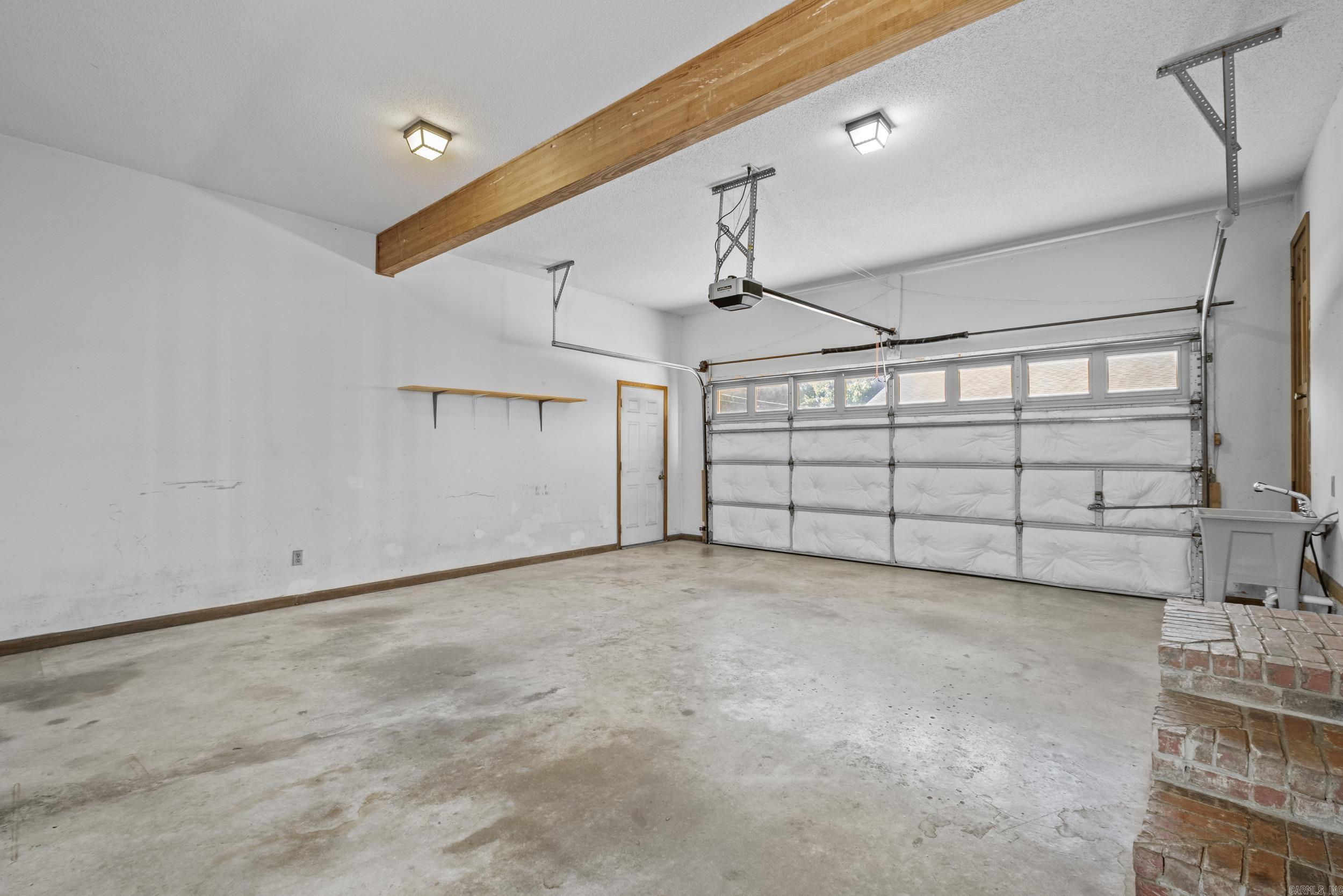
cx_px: 672
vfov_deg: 77.3
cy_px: 448
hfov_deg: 100.4
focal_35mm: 15
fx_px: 560
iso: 400
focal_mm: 10
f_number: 7.1
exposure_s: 1.5
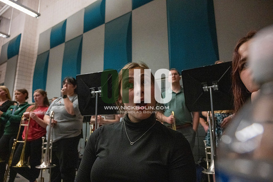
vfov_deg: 53.2
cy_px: 91
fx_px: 182
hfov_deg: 73.7
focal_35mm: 24
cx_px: 136
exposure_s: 1/500
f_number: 4
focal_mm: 24
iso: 10000
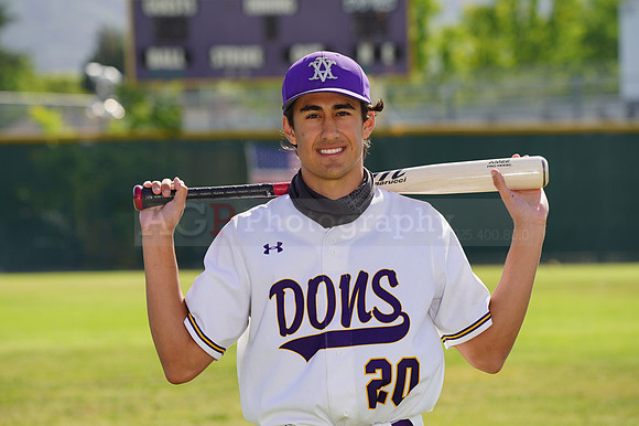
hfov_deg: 9.4
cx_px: 320
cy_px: 213
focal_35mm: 218
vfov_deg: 6.3
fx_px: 3867
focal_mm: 218
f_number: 8
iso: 100
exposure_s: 1/250
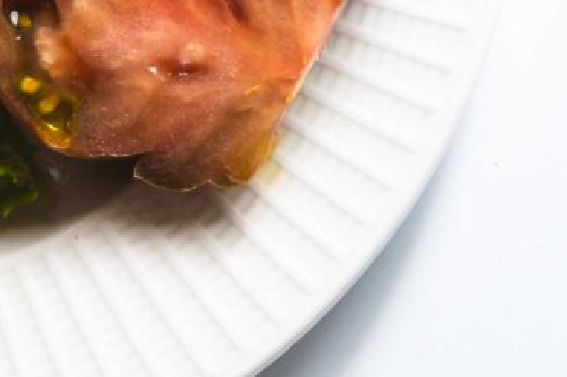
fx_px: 6517
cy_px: 949
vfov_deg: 3.3
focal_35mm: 414
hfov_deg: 4.9
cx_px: 1143
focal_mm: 60
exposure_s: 1/250
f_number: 14
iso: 100
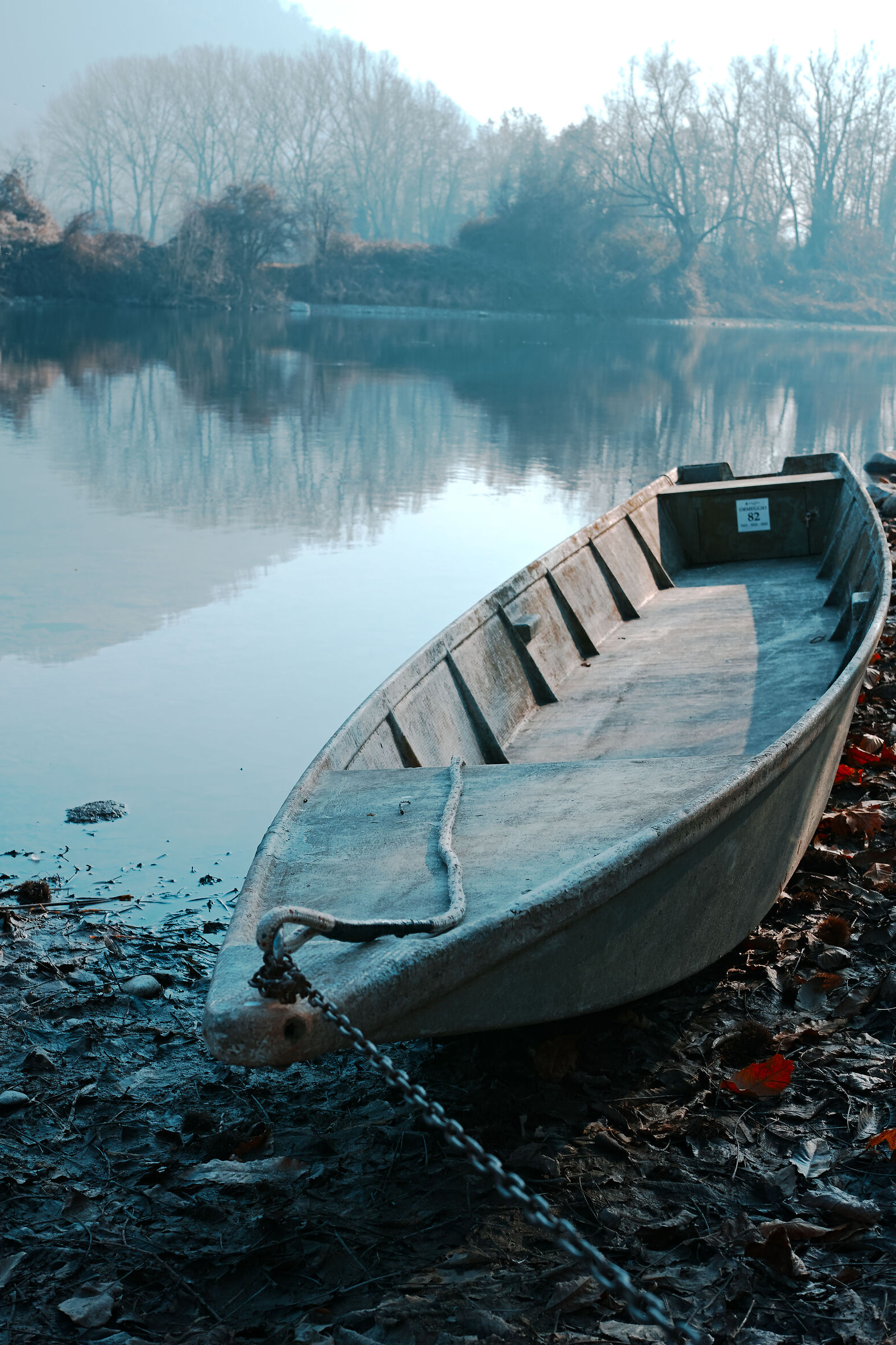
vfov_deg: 42.7
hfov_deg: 29.2
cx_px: 456
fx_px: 1717
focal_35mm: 46
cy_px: 684
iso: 100
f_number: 5.6
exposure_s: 1/200
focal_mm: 30
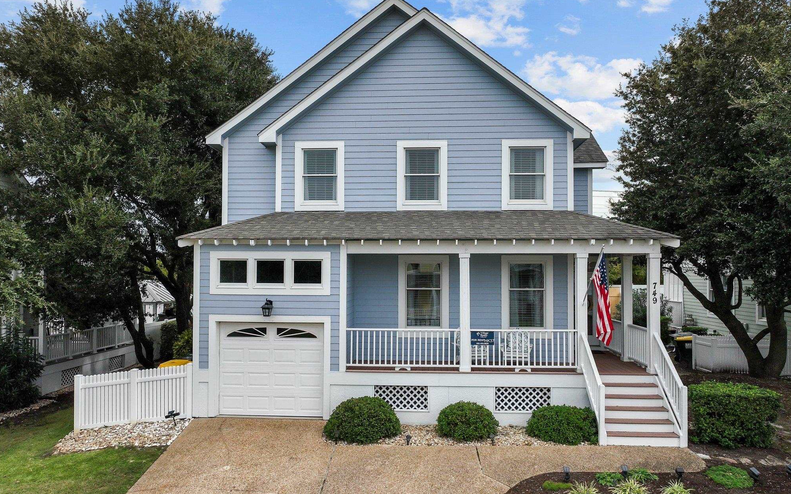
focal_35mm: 26
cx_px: 390
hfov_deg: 70.4
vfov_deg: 47.6
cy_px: 268
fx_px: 561
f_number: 2.8
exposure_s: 1/4000
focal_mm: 12.29
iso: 140
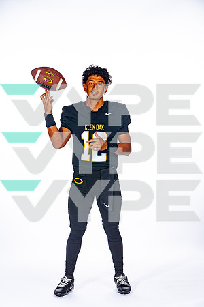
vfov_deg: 22.6
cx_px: 102
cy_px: 154
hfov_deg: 15.2
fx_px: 765
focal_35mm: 90
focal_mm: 90
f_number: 8
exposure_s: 1/250
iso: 250
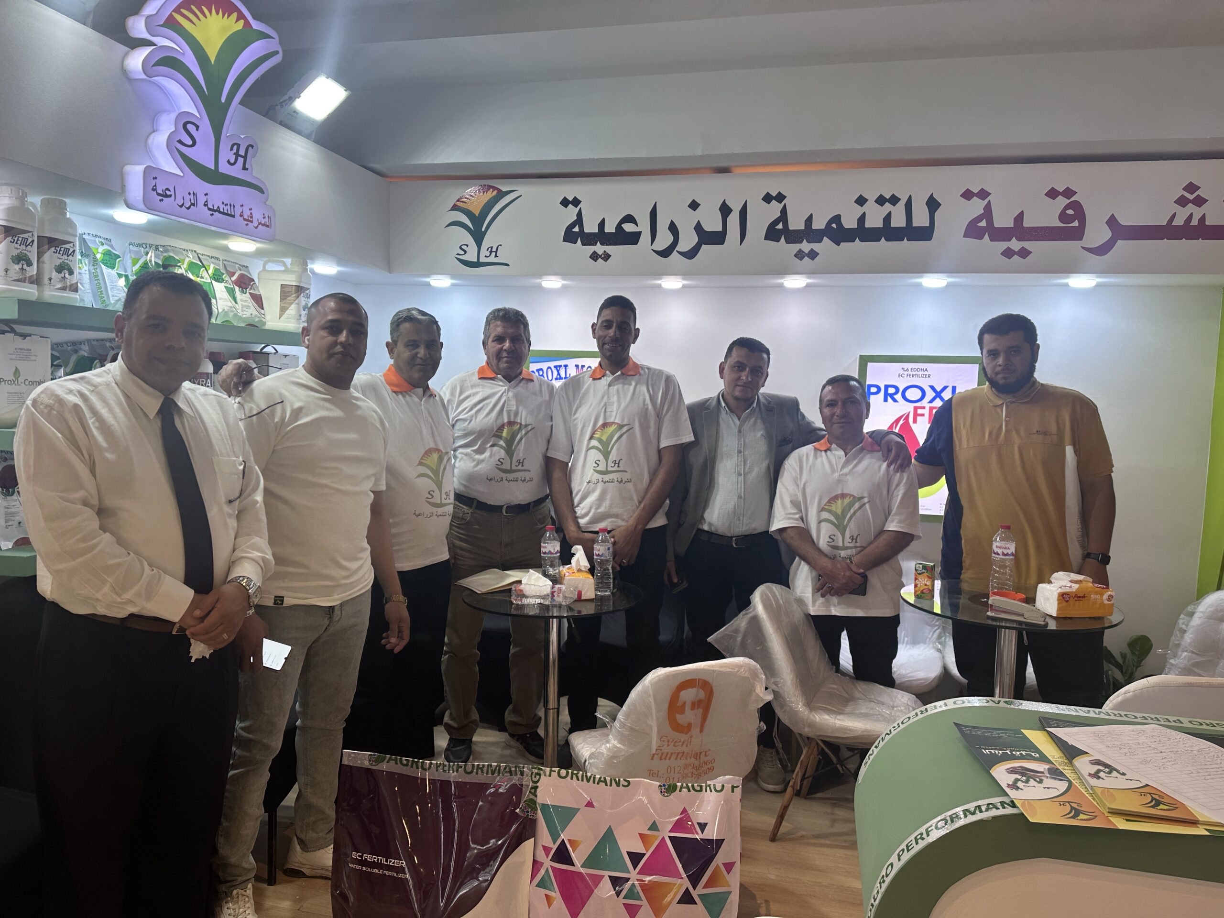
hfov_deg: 71.6
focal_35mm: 24
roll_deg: -2.4
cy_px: 459
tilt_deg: -4.1
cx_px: 612
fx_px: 849
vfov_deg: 56.8
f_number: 1.78
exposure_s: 1/100
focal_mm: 6.86
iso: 64
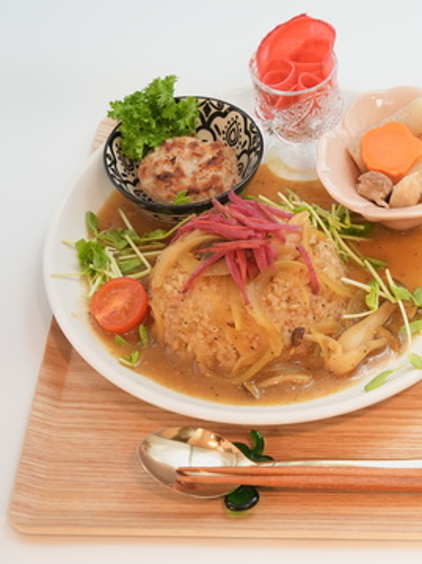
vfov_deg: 23.0
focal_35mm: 85
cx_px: 411
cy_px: 282
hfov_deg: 17.0
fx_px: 1383
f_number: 10
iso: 3200
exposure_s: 1/60
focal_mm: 58.7
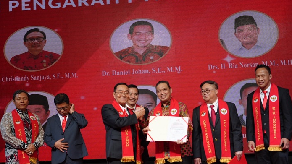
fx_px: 441
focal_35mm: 57
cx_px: 145
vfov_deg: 21.1
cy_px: 89
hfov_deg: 36.6
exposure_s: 1/160
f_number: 4
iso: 400
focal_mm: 54
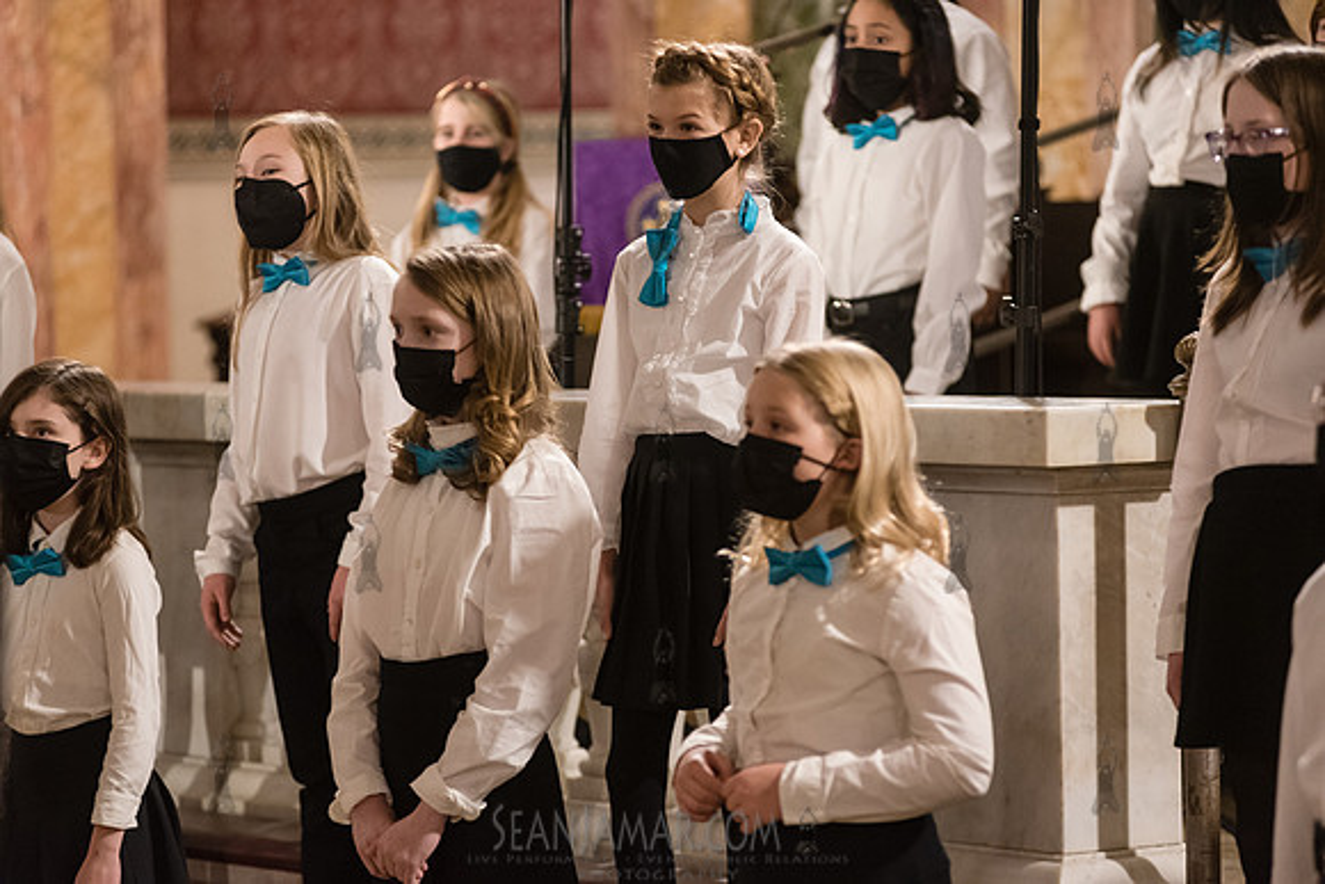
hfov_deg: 13.2
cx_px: 662
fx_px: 5706
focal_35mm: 155
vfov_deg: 8.9
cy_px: 442
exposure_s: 1/200
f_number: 4
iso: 4000
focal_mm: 155
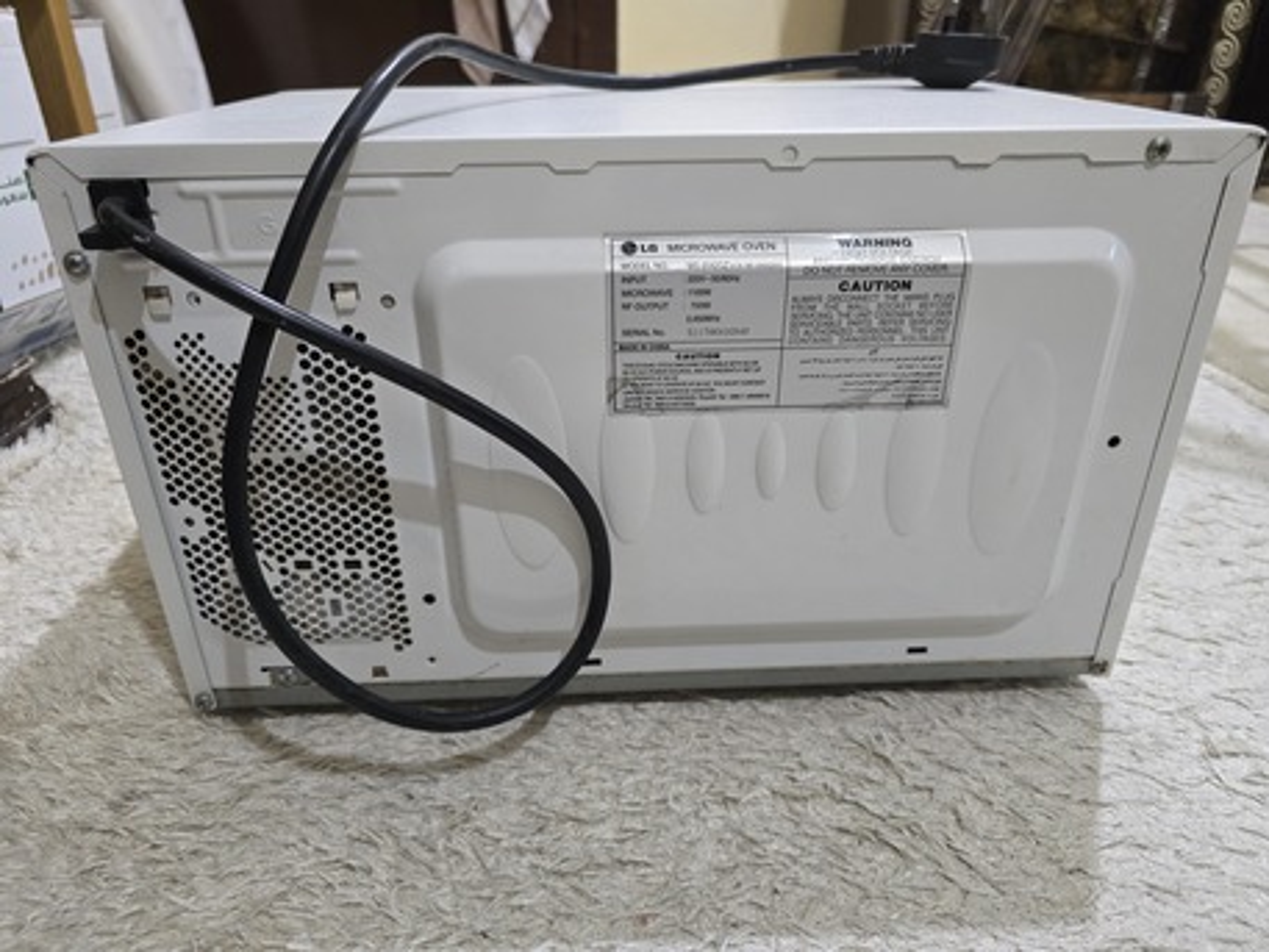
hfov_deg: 73.9
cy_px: 476
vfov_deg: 58.9
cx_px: 634
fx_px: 843
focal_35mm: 23
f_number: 1.7
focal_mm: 6.3
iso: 640
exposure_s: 1/60
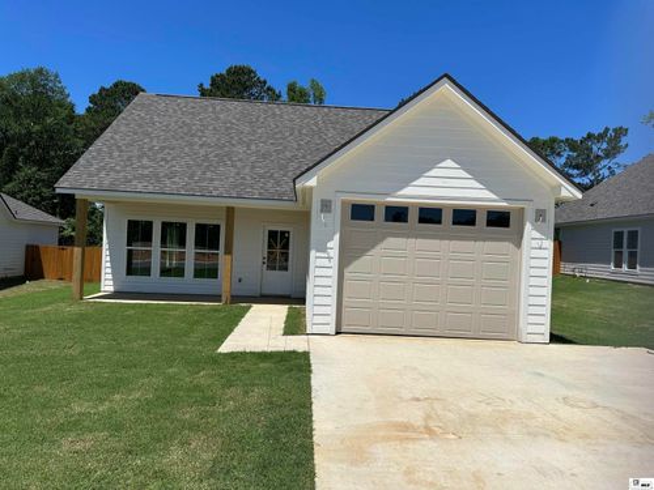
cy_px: 245
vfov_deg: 56.8
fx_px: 453
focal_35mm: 24
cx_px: 327
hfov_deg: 71.6
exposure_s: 1/8197
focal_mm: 6.86
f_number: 1.78
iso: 80
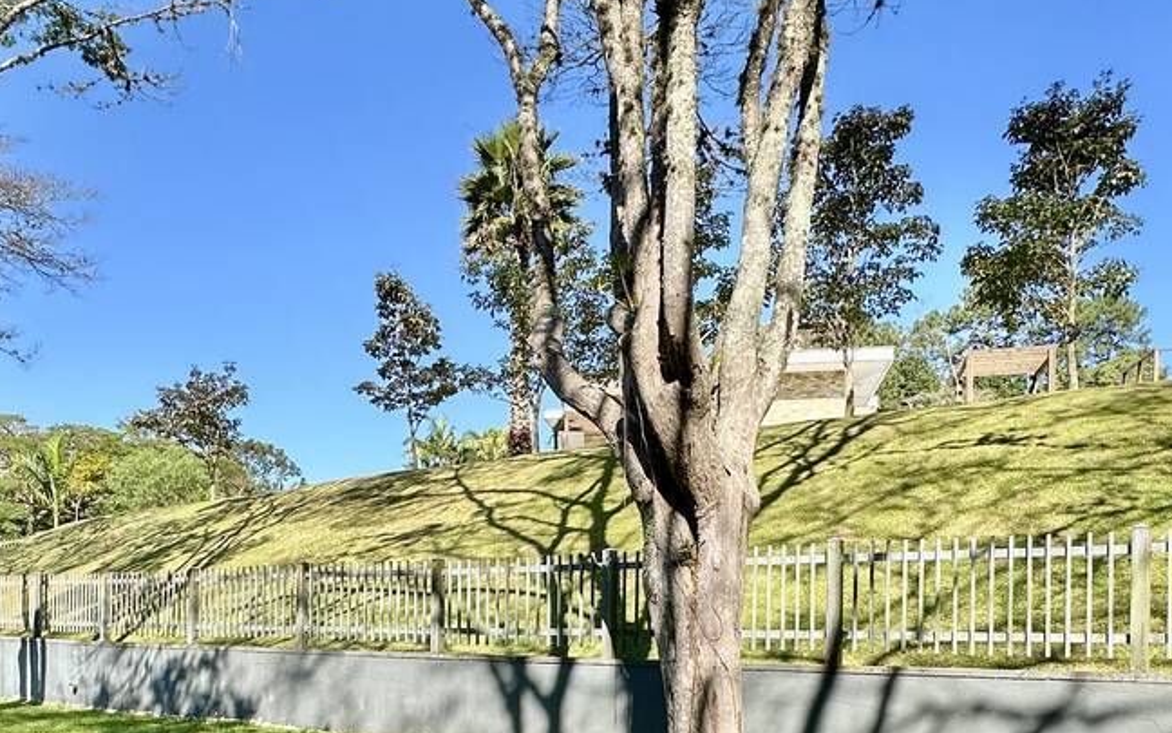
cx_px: 488
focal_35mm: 33
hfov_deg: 57.8
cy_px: 644
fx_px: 1054
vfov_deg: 36.2
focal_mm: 2.22
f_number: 2.2
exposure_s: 1/895
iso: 40
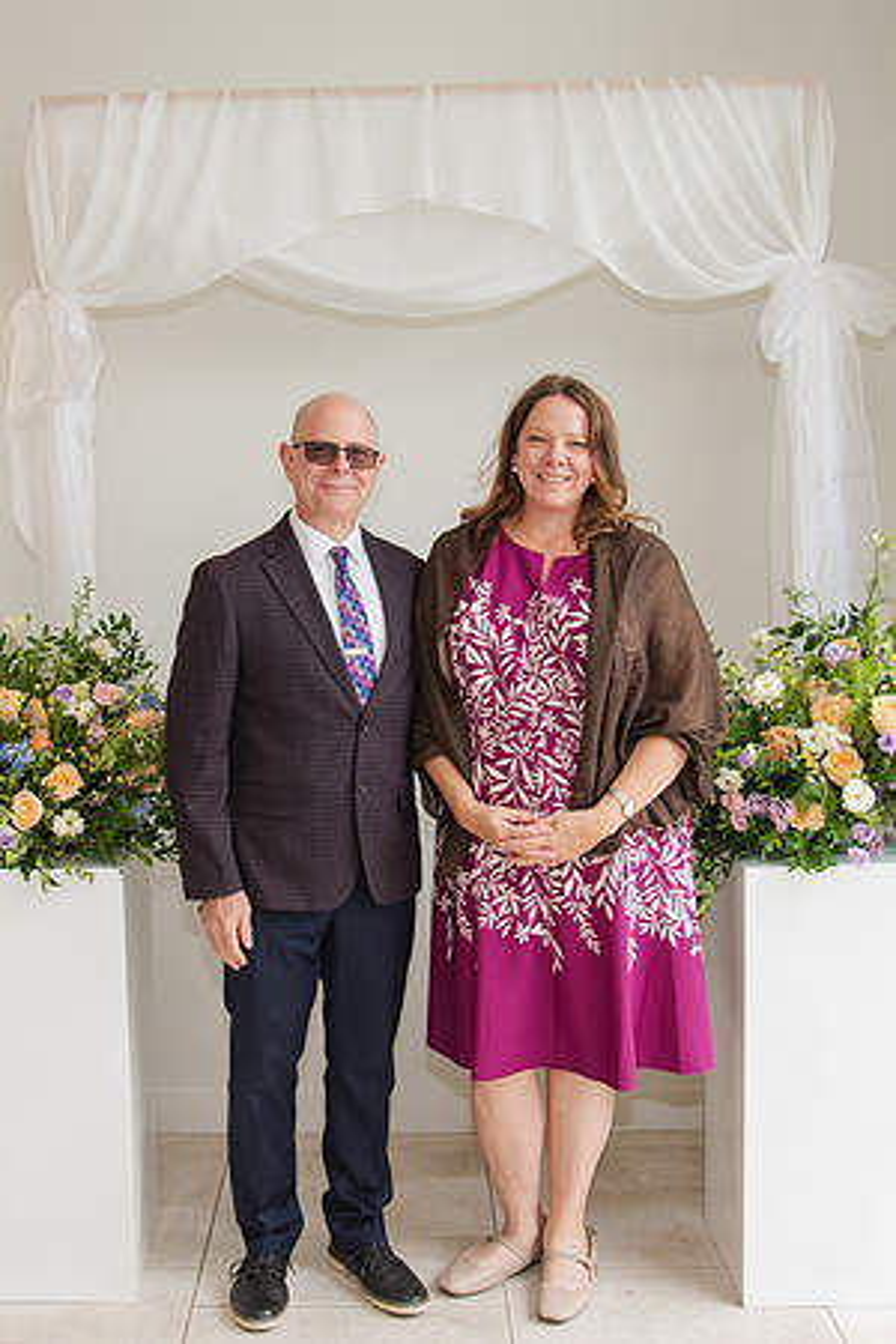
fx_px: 1603
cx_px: 339
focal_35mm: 43
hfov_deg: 31.1
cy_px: 635
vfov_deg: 45.5
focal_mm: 27
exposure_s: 1/200
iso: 125
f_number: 4
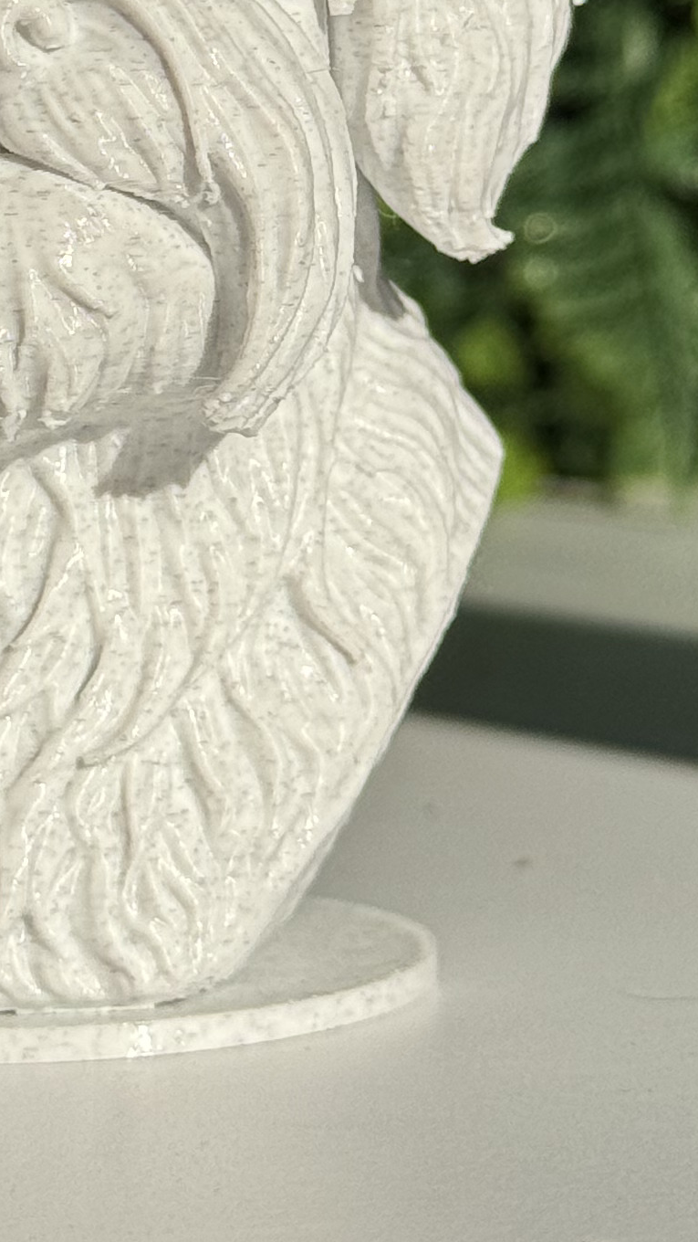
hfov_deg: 7.8
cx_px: 14
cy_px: -139
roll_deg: +2.1
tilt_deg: +2.2
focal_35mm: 155
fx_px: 5100
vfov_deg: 13.6
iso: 64
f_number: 1.78
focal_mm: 6.76
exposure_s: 1/7092
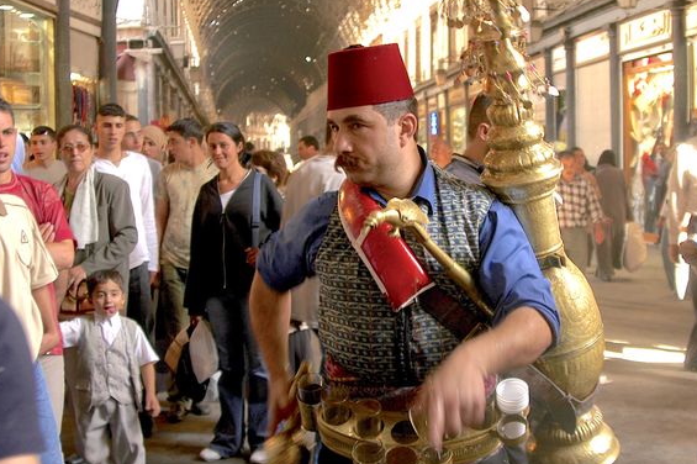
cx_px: 437
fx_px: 987
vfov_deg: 26.4
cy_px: 196
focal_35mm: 51
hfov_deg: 38.6
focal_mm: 24
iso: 200
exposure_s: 1/40
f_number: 2.8
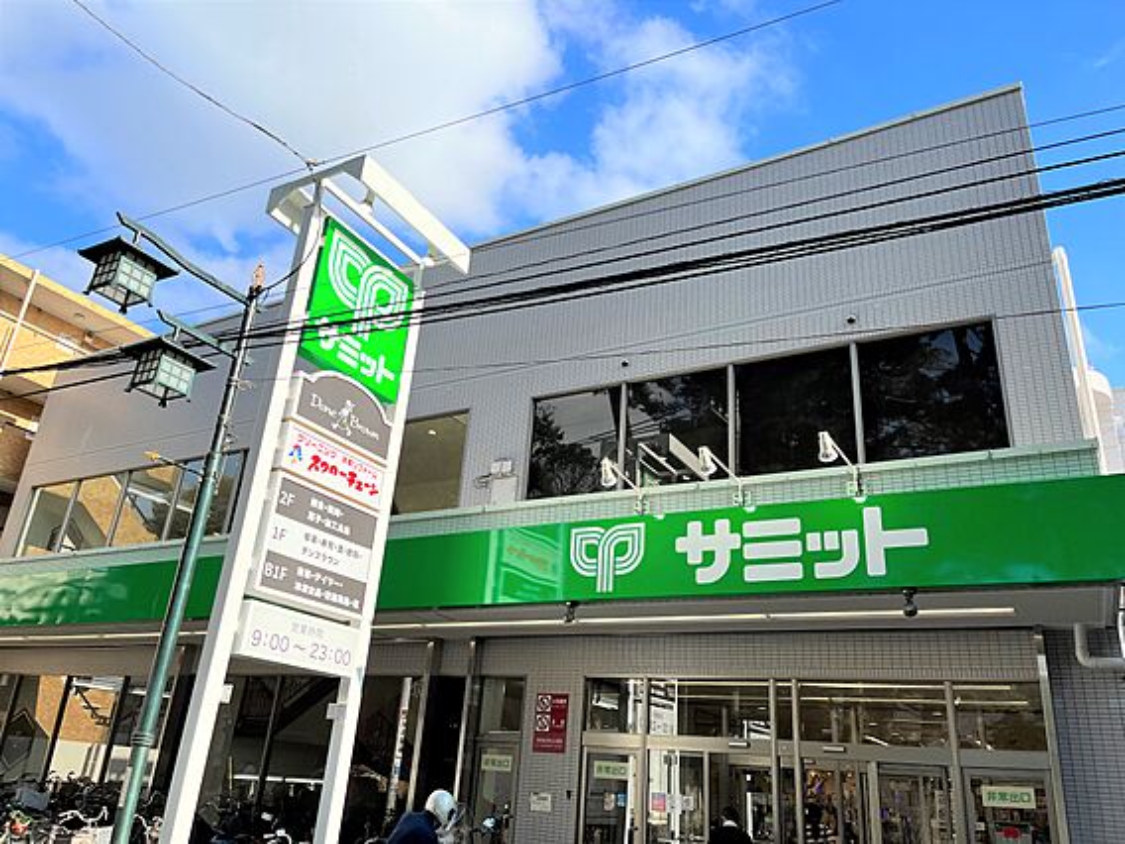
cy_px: 422
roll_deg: -4.4
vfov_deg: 53.1
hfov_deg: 67.3
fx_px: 845
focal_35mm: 26
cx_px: 562
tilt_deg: +22.8
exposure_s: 1/2268
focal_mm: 5.1
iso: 50
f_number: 1.6
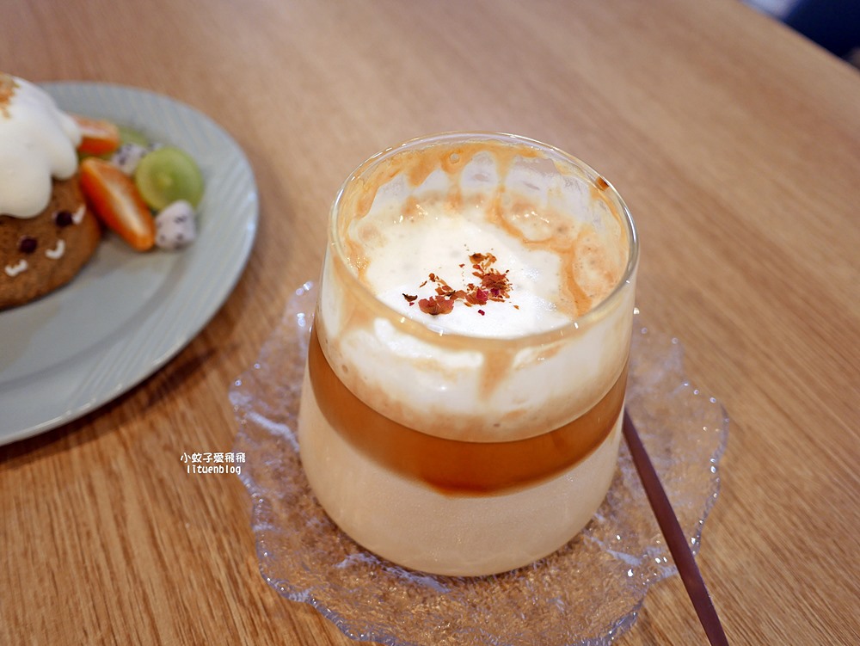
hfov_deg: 63.4
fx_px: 696
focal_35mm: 28
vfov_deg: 49.8
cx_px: 430
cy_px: 323
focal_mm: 14
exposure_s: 1/60
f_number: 2.5
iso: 250
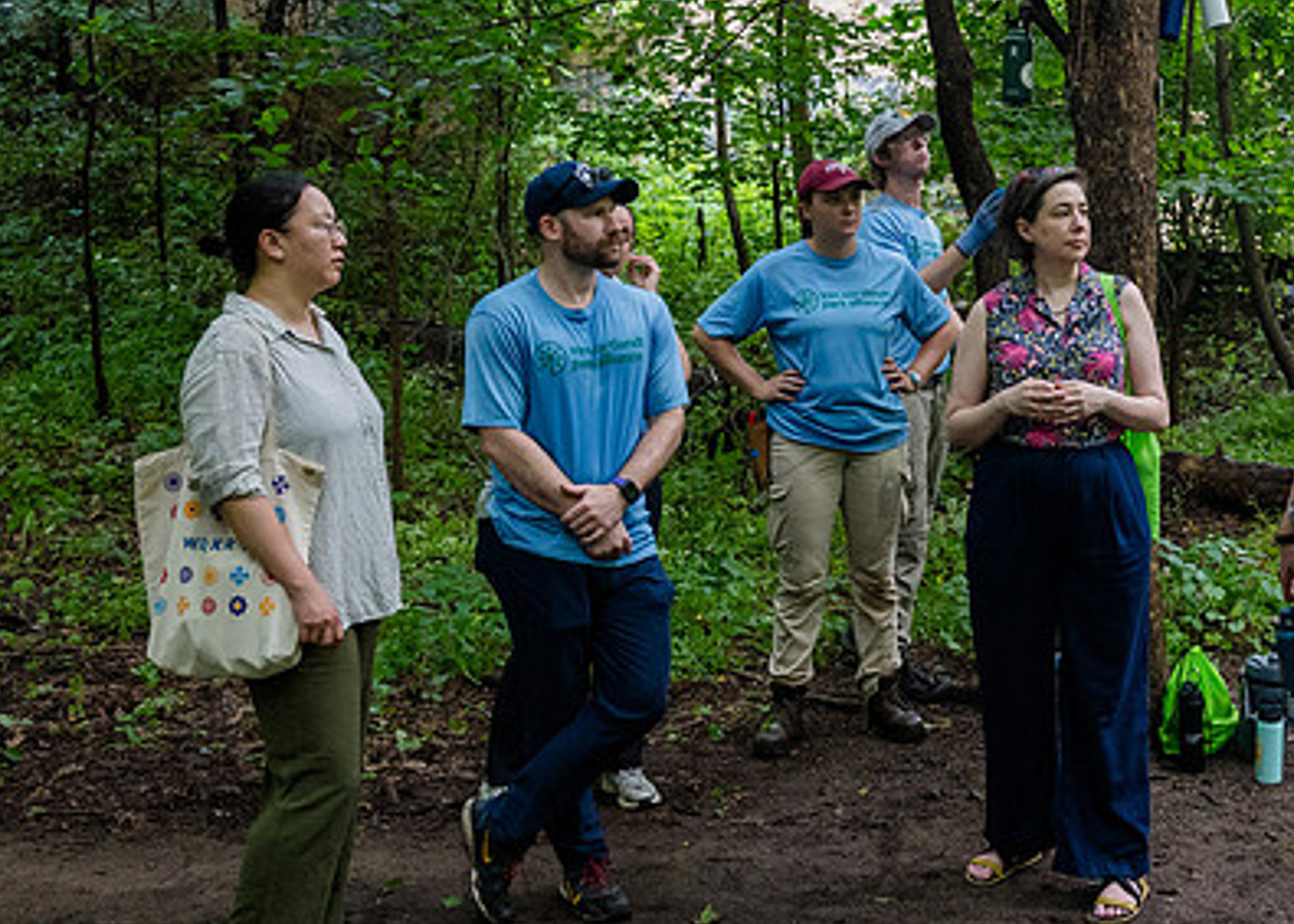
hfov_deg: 35.6
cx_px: 1024
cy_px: 398
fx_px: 1947
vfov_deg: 26.7
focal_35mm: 53
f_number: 3.5
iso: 2000
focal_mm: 29
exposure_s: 1/200
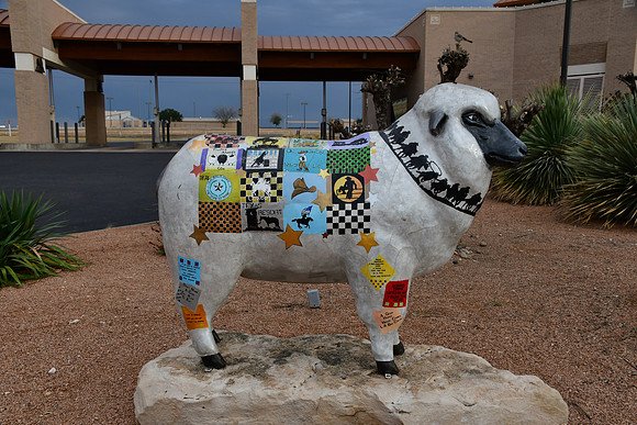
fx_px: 743
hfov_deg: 46.4
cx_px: 318
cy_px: 212
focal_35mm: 42
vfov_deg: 31.9
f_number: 10
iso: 400
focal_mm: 28
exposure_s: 1/250
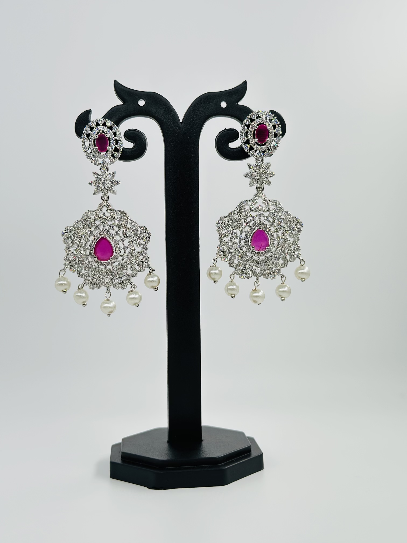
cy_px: 272
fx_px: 752
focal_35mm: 48
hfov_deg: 30.3
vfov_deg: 39.7
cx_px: 204
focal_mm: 6.86
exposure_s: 1/1541
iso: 80
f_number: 1.78
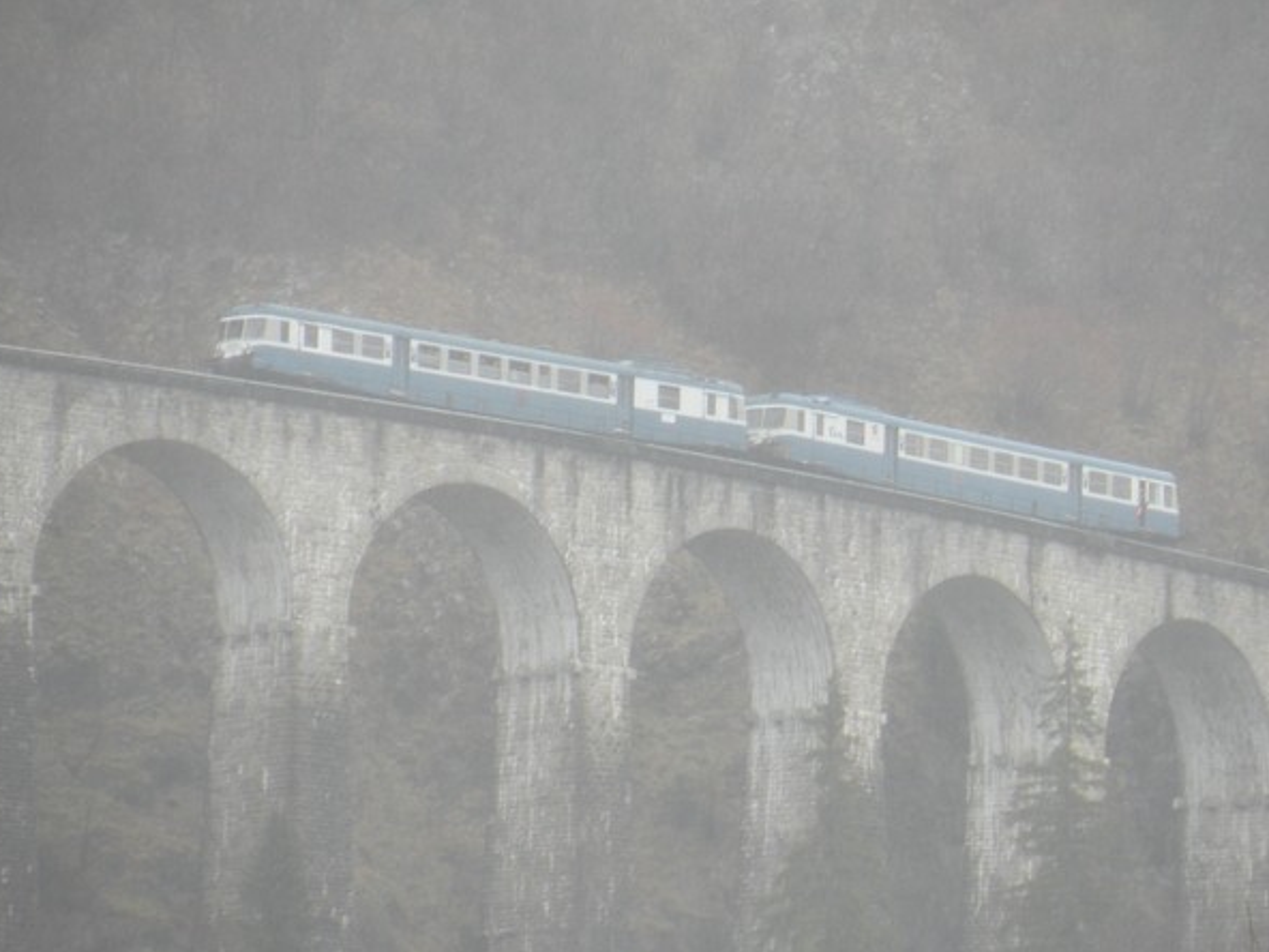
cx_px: 722
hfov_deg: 3.0
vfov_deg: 2.3
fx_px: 24085
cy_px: 538
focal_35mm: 657
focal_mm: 84.2
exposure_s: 1/127
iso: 64
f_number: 4.5
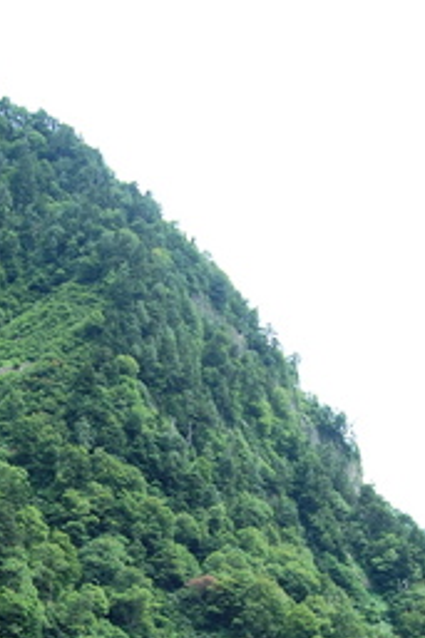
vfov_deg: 22.9
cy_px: 683
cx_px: 111
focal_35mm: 84
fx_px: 1489
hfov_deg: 16.2
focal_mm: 24
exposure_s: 1/160
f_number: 6.3
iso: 200
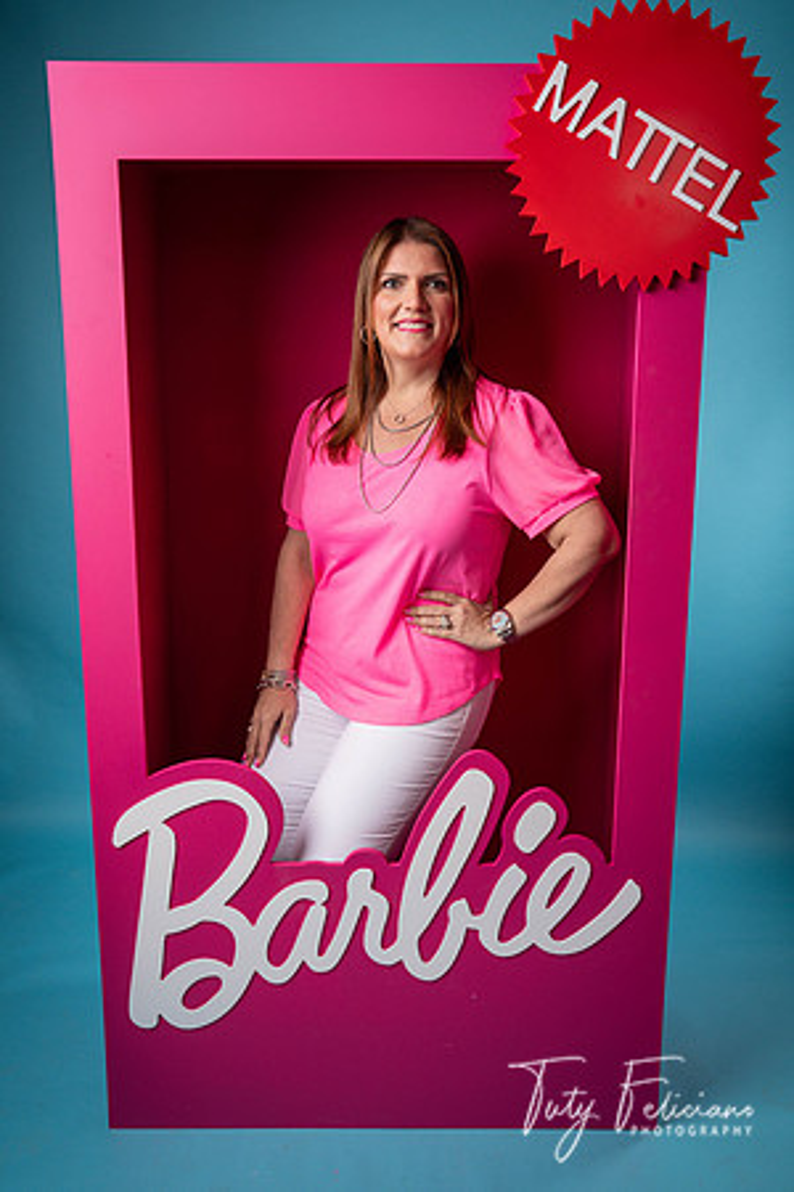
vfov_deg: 60.3
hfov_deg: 42.3
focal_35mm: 31
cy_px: 596
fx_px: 1026
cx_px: 397
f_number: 5.6
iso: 250
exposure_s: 1/160
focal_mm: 31
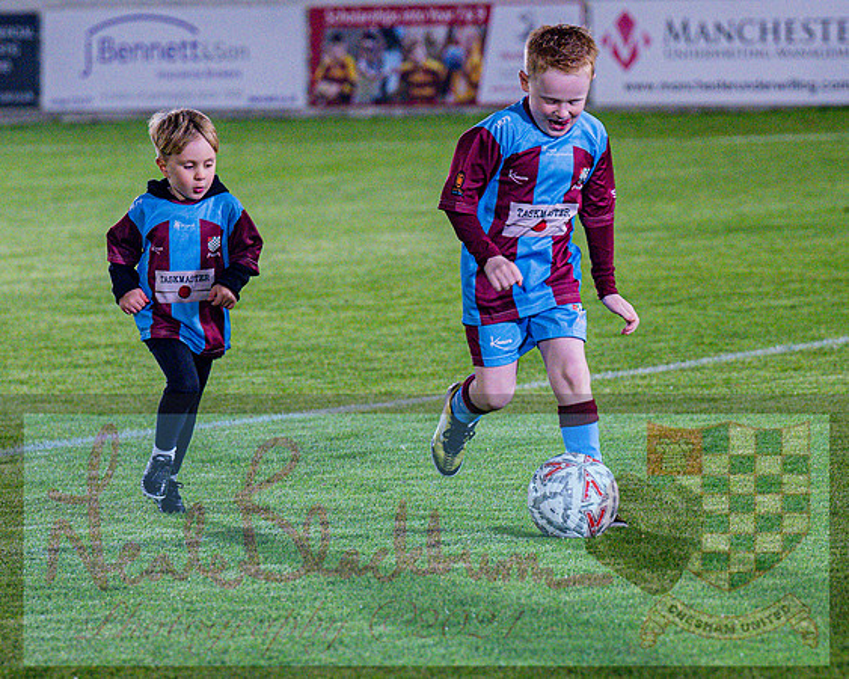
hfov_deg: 7.0
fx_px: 6898
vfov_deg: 5.6
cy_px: 518
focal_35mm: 275
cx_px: 442
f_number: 2.8
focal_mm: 103
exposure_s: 1/400
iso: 1000
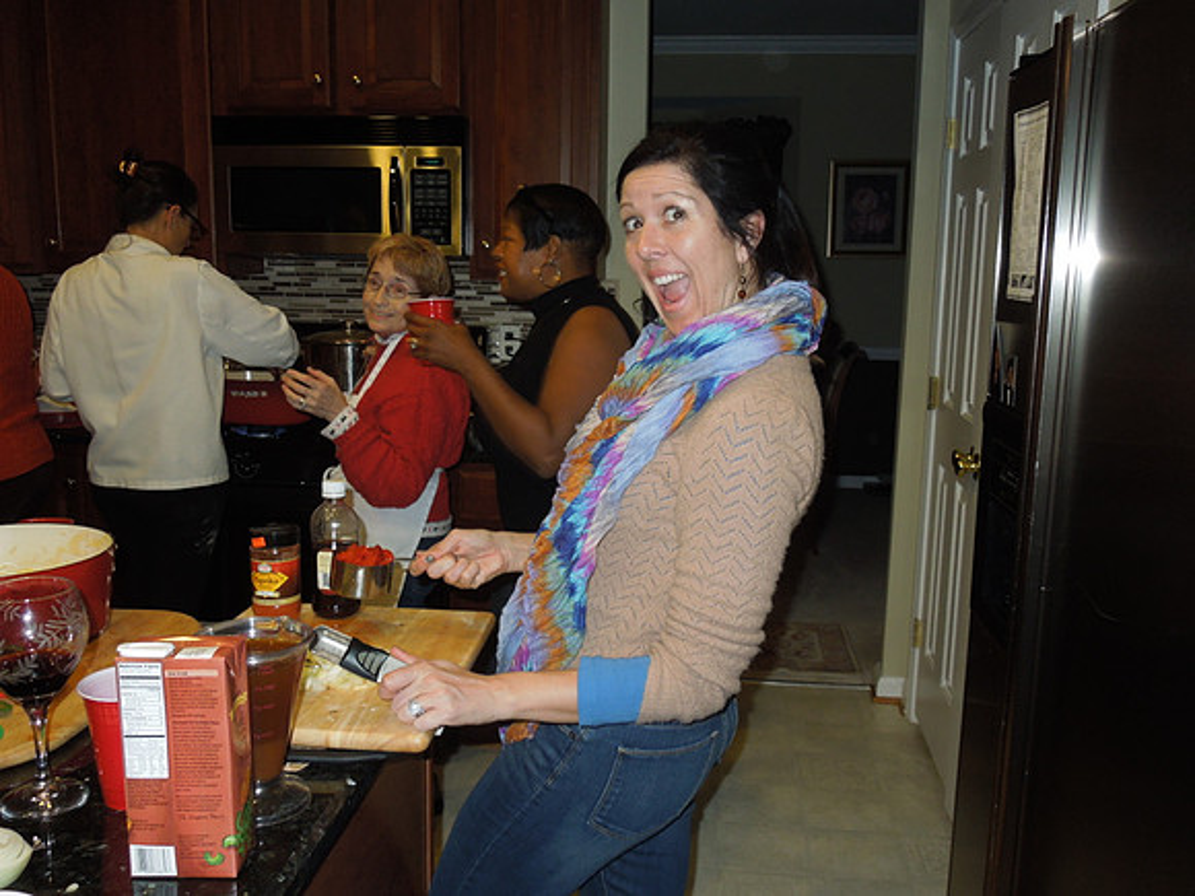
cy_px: 448
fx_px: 1070
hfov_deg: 58.4
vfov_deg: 45.4
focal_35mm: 31
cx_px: 598
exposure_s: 1/30
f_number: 3.6
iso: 200
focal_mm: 5.6
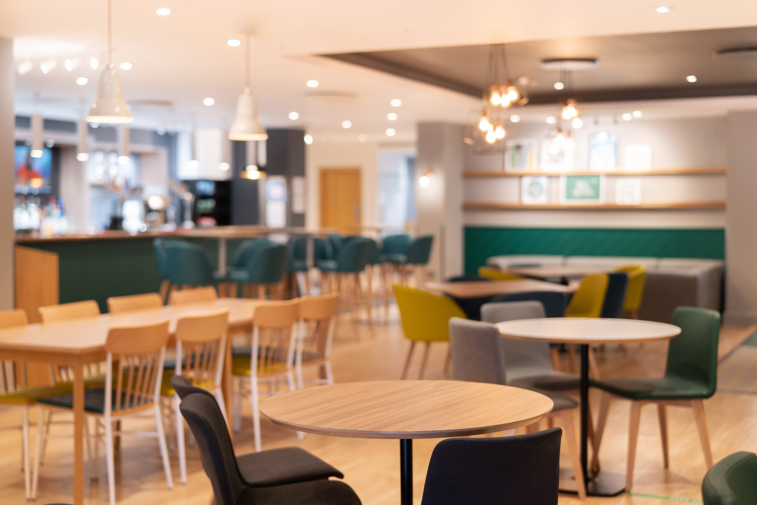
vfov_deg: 27.0
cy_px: 252
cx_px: 378
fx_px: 1051
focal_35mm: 50
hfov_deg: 39.6
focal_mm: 50
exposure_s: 1/60
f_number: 1.8
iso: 400
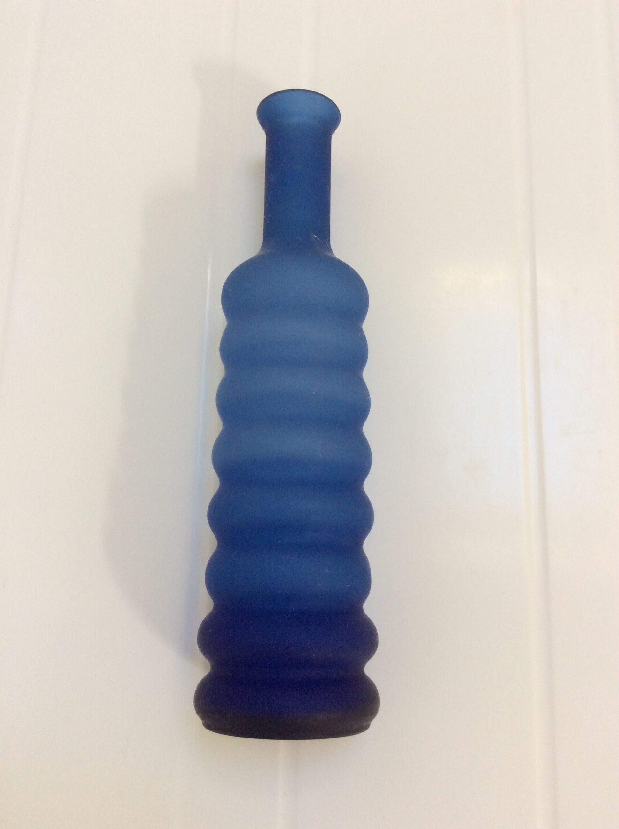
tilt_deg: -75.5
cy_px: 414
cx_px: 310
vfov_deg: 56.9
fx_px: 765
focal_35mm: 32
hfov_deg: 44.1
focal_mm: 3.3
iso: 50
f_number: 2.4
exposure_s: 1/50
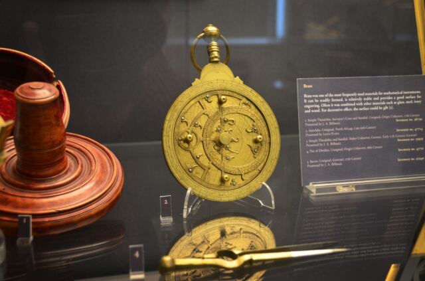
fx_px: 547
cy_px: 140
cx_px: 212
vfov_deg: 28.8
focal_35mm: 46
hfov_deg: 42.4
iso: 800
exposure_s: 1/20
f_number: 4.2
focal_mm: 31
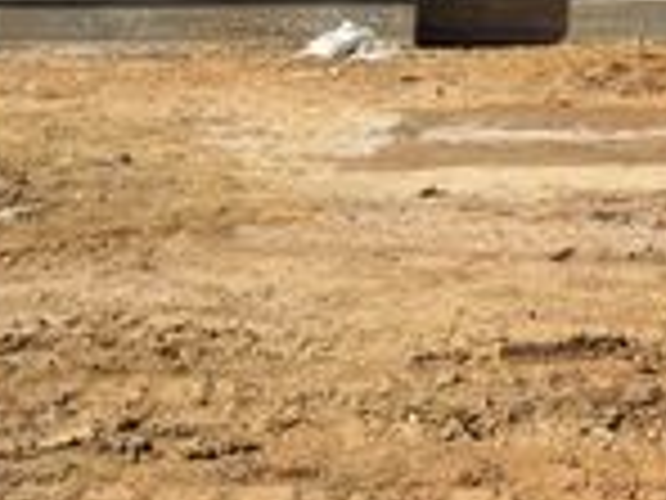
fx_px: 1558
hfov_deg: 23.7
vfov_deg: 16.3
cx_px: 554
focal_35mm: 81
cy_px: -300
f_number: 1.78
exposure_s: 1/5714
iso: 80
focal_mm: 6.76
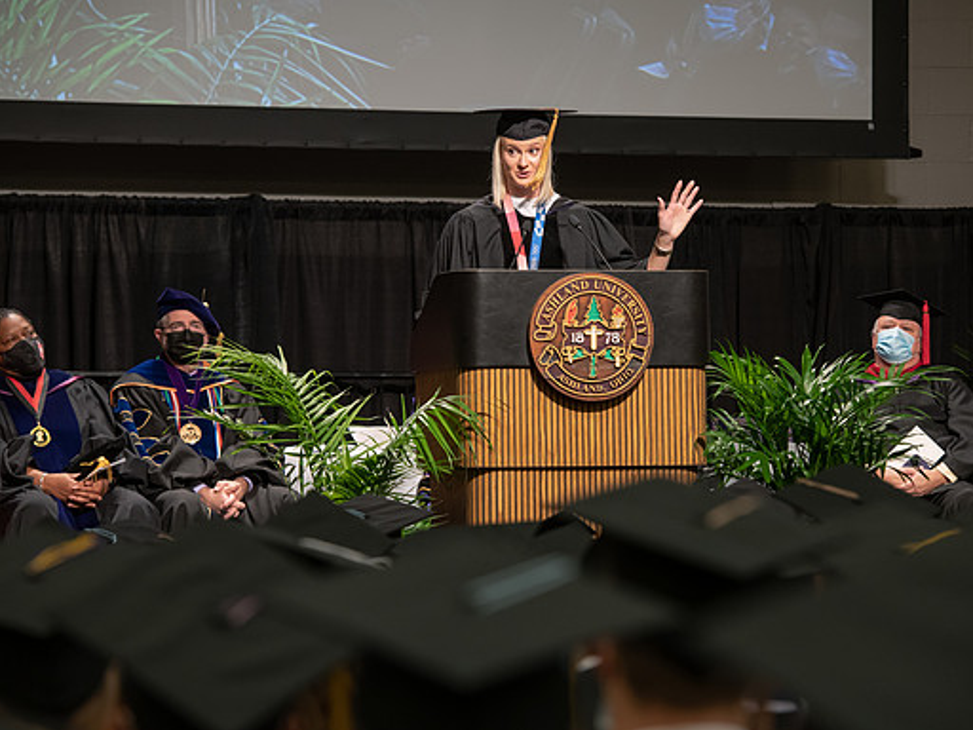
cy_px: 366
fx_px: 4132
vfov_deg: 10.1
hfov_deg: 13.4
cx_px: 506
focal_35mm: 147
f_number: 5
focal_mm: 135
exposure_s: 1/200
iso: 1000
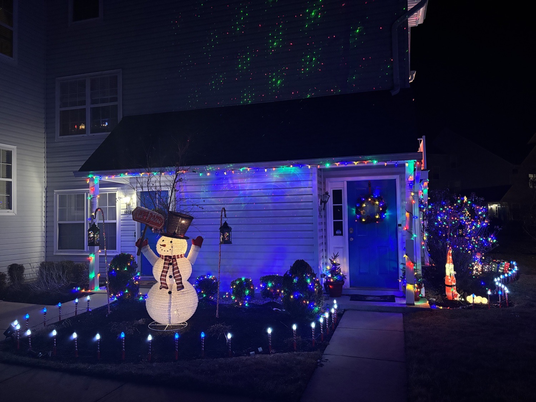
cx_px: 268
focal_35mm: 26
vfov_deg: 53.1
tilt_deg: +2.5
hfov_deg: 67.3
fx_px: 403
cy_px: 201
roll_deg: +0.6
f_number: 1.6
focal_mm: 5.96
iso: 1000
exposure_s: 1/30
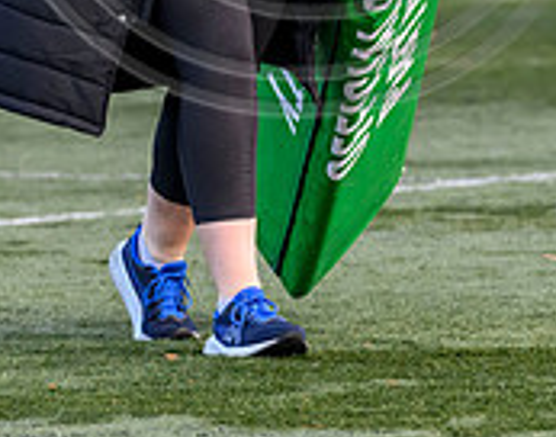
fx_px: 14890
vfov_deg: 1.7
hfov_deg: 2.1
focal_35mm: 911
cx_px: 306
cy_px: -211
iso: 1600
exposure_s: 1/1600
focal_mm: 200
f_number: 4
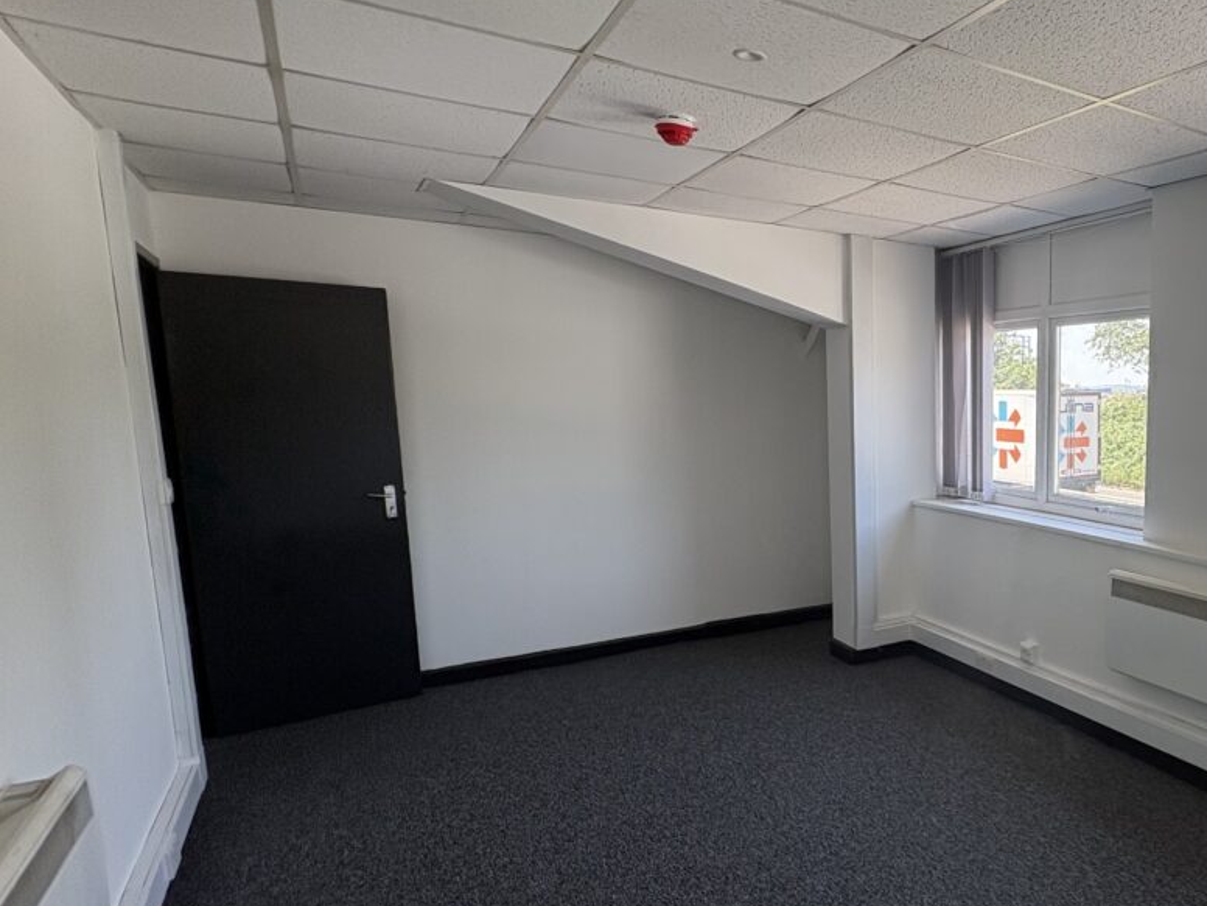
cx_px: 1009
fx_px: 837
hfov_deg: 63.6
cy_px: 509
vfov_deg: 56.6
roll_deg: +0.1
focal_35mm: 24
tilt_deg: -6.6
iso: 50
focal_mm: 2.22
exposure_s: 1/131
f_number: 2.2
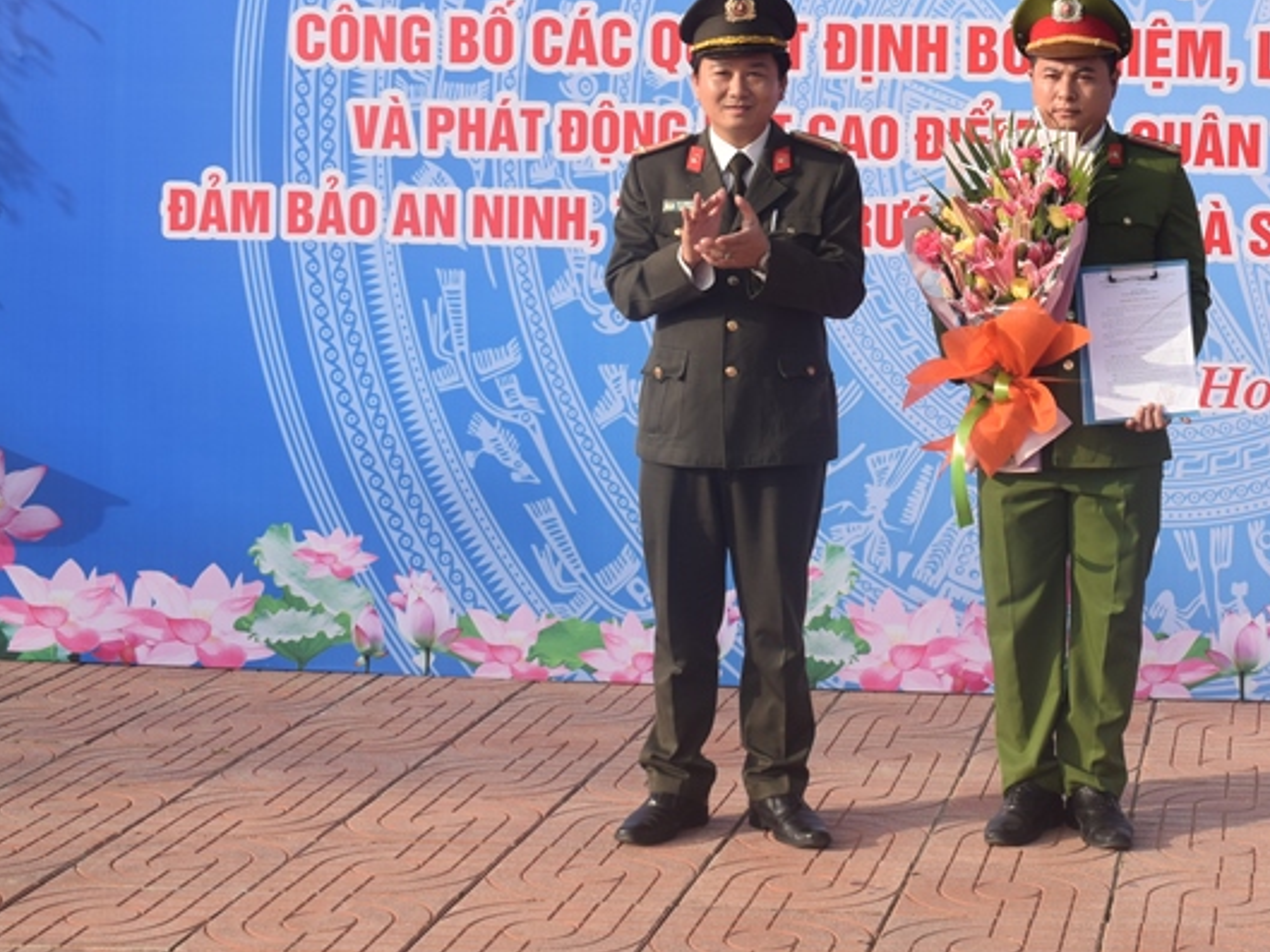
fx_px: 2970
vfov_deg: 18.1
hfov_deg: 23.5
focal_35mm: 81
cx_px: 1124
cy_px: 210
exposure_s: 1/500
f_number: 8
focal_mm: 29
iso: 200
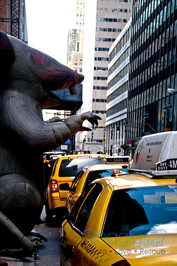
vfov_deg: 21.9
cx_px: 88
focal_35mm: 93
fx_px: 687
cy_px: 133
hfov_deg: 14.7
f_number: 5
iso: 200
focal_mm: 62
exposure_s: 1/100
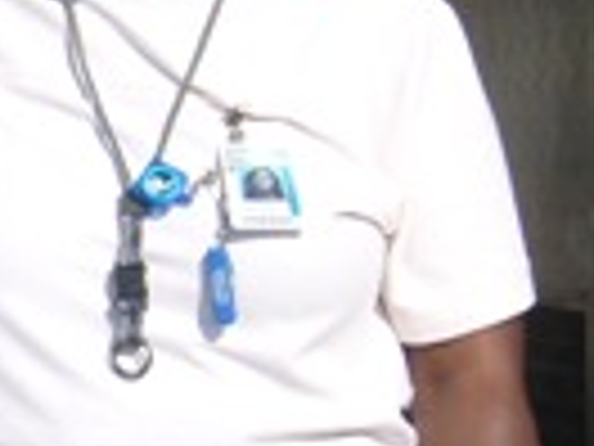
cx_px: -230
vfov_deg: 9.5
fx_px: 2660
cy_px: 432
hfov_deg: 12.3
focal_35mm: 155
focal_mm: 5.8
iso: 80
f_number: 7.1
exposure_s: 1/350
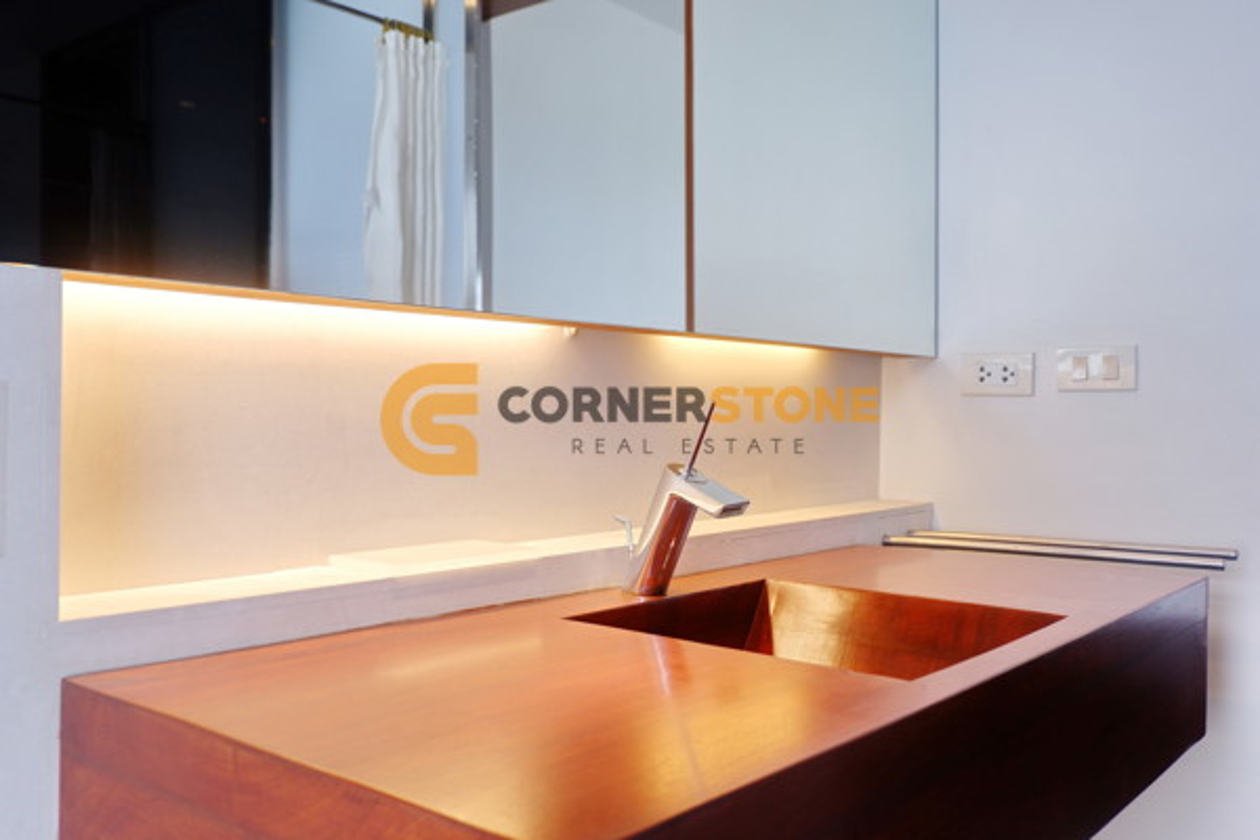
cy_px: 420
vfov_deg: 41.1
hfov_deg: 58.7
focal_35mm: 32
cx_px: 630
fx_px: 1120
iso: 200
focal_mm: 21.1
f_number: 4
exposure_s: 1/60
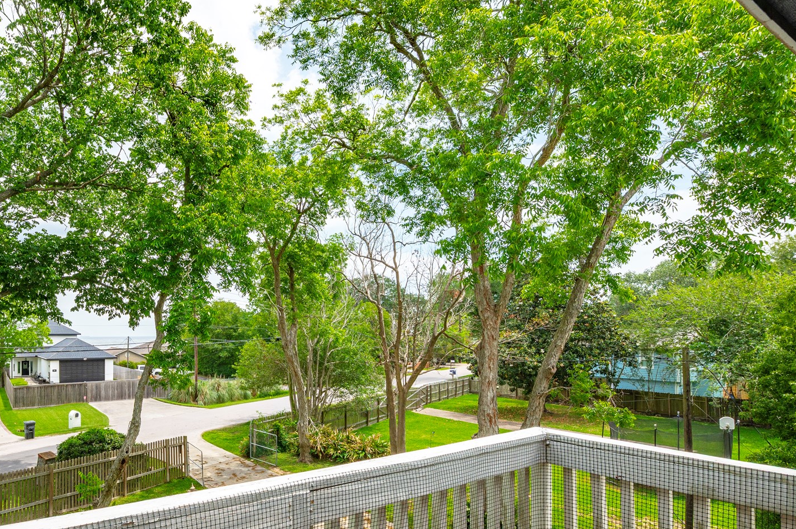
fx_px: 508
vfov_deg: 54.4
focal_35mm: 23
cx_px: 236
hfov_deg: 72.7
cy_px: 330
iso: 100
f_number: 11
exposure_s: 1/250
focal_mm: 15
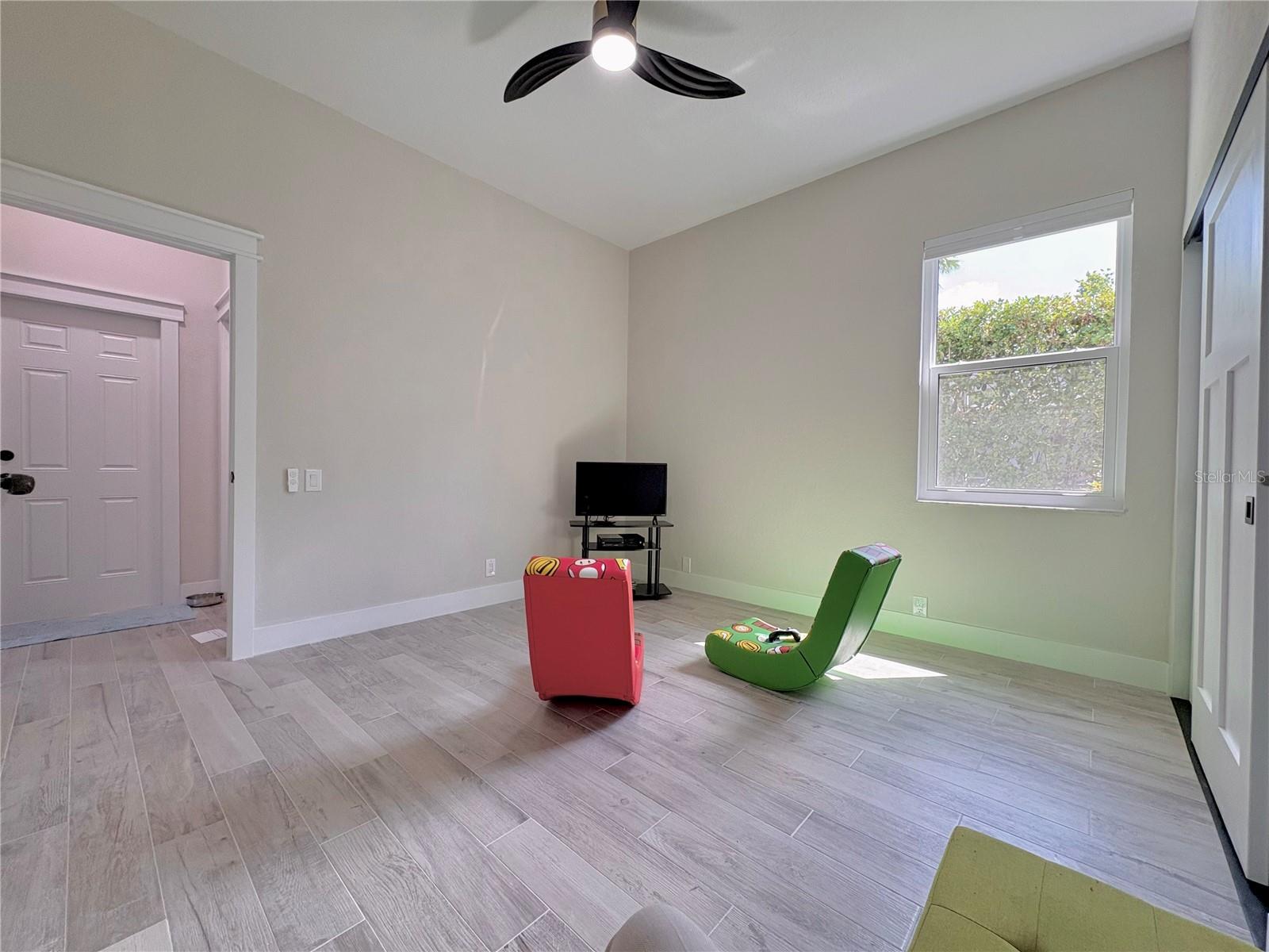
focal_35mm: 14
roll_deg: -0.3
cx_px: 634
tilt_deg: -0.5
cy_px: 476
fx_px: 513
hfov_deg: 102.1
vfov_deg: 85.7
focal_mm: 2.22
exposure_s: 1/120
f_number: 2.2
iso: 160
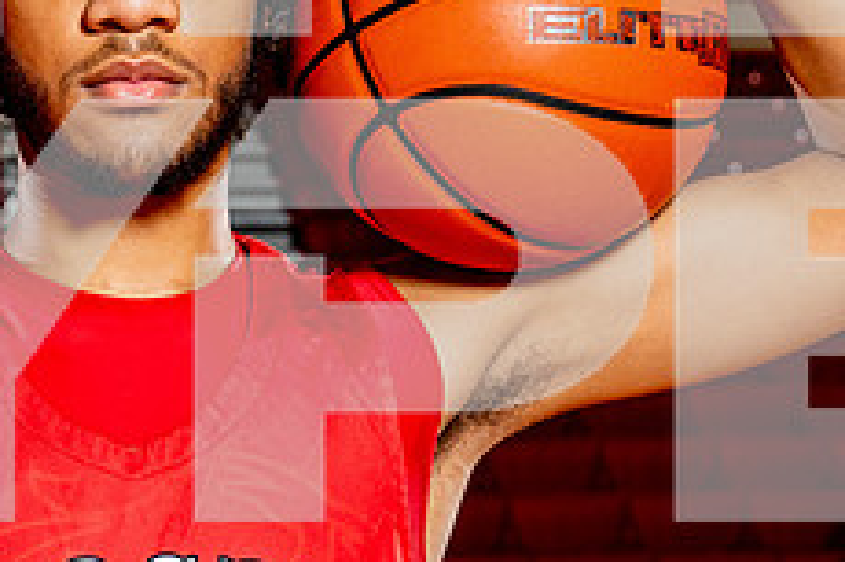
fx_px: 4574
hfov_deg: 10.5
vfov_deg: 7.0
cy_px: 371
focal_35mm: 195
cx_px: 60
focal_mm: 60
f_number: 8
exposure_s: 1/250
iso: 400
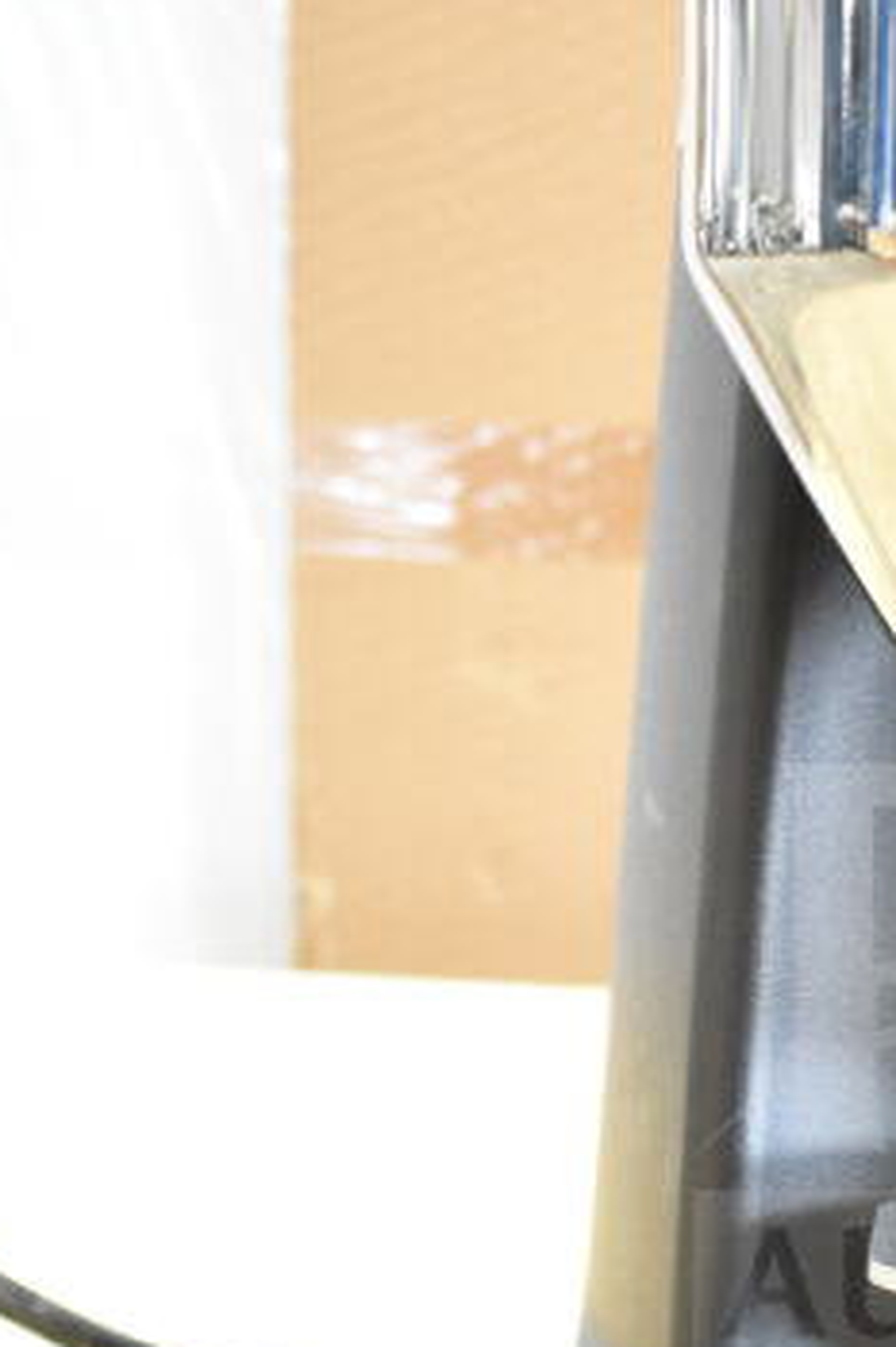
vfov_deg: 24.3
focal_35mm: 82
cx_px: 1123
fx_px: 3076
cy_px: 1066
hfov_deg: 15.8
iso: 1600
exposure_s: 1/60
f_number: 3.8
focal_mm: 21
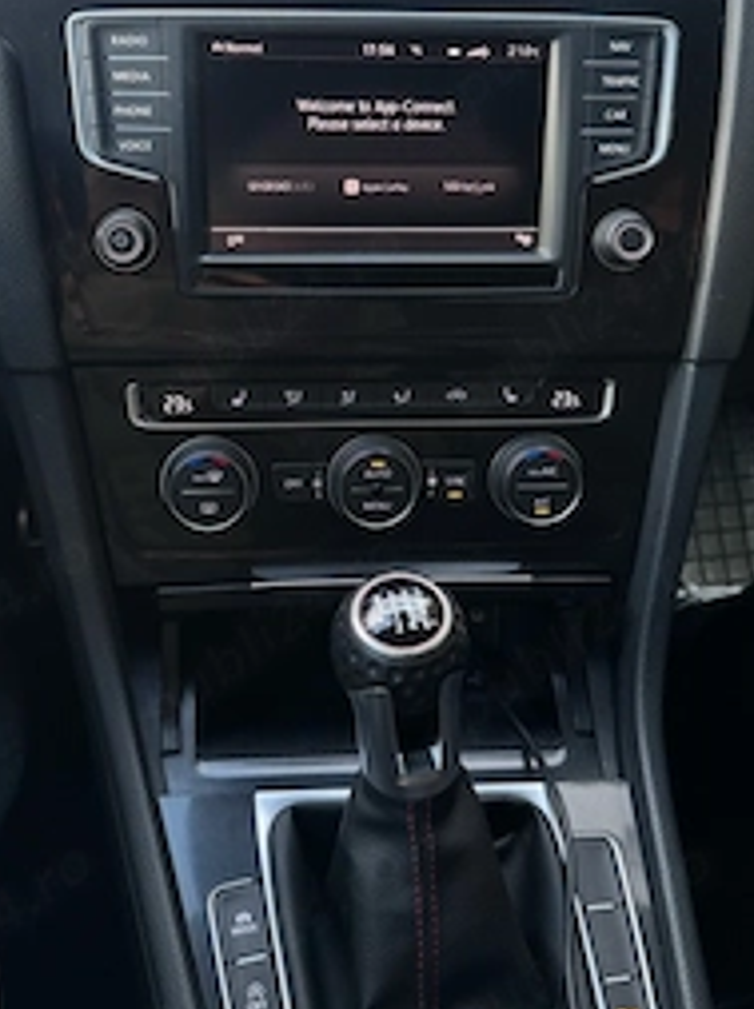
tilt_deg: -27.5
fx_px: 1106
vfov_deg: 48.5
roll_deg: -2.0
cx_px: 351
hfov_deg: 37.6
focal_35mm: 38
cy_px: 371
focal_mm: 6.76
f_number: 1.78
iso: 160
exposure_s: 1/64
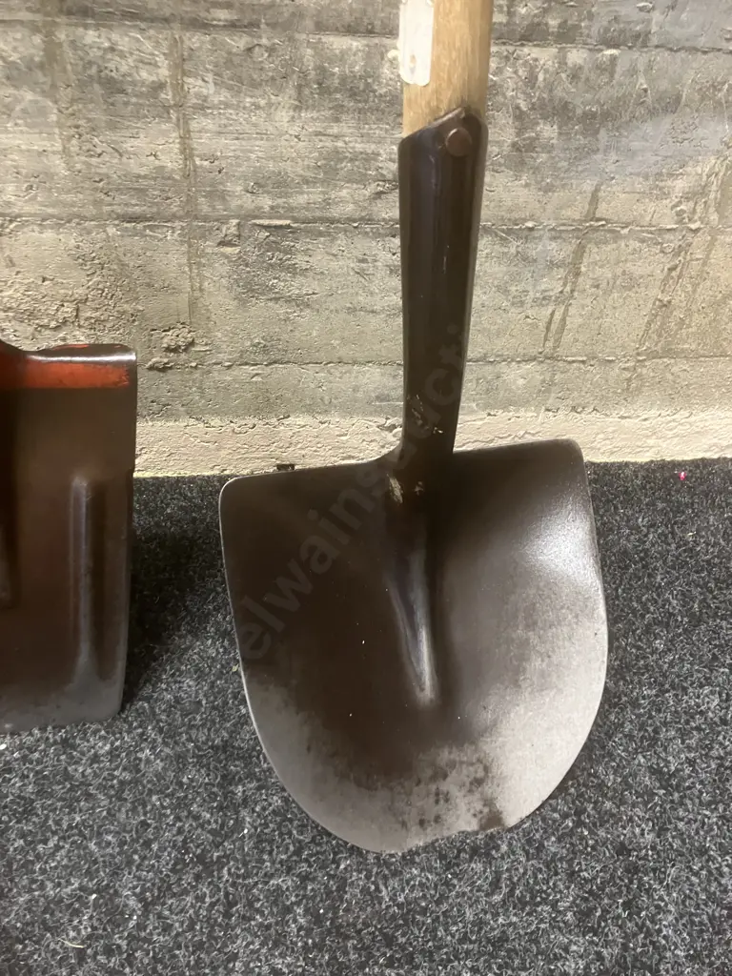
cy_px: 488
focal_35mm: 28
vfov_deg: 63.4
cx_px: 366
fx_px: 789
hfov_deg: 49.7
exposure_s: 1/25
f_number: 1.8
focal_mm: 3.99
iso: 320
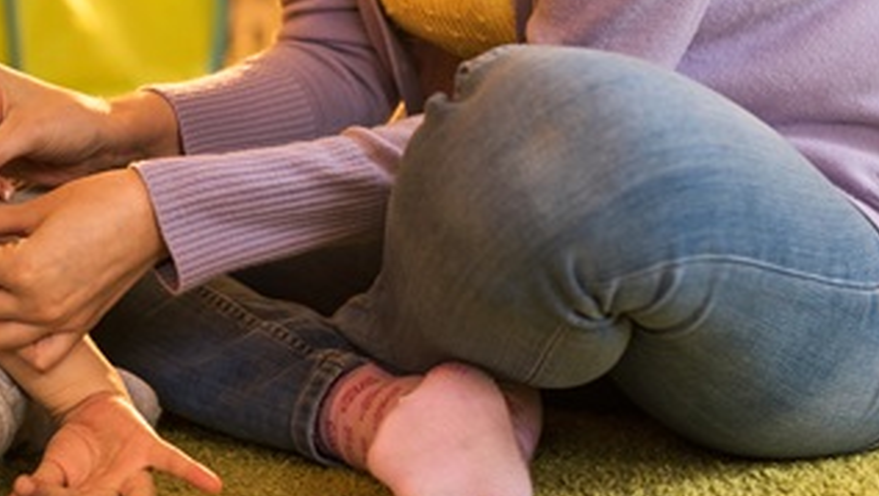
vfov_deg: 12.1
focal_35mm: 99
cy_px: -17
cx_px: 100
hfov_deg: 21.1
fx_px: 2310
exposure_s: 1/160
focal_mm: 50
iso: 200
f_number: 3.2
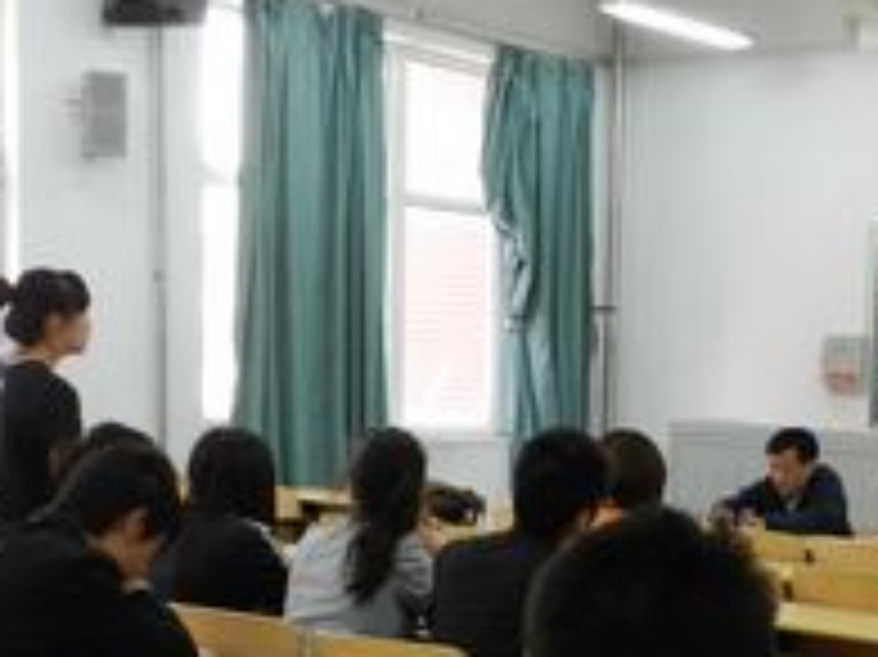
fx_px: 1749
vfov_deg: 21.0
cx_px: 774
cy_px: 547
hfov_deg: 27.3
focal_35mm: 69
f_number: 3.7
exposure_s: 1/30
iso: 280
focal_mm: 5.6
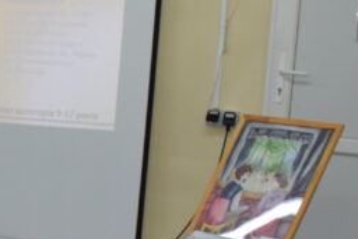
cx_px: -231
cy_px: 175
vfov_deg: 11.4
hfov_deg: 15.3
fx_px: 1194
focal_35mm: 120
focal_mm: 20
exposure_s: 1/100
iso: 800
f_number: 5
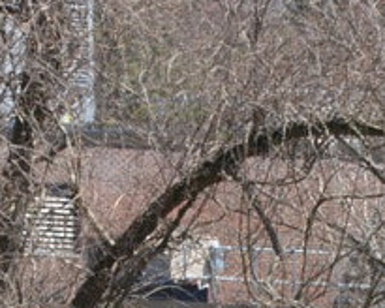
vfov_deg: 1.1
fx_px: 16716
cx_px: 1116
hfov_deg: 1.3
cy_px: 912
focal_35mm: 1467
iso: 900
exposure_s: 1/125
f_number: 22
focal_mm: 200
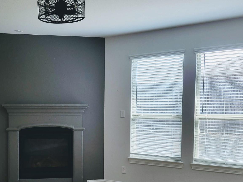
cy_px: 131
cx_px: 64
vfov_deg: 31.1
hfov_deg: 40.2
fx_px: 323
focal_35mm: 46
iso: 80
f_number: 1.8
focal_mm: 5.4
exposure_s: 1/120
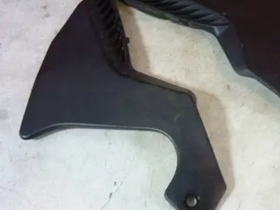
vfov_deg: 30.8
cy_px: 89
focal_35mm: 47
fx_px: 380
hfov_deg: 39.9
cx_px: 190
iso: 400
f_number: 2.8
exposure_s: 1/8
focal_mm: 5.5
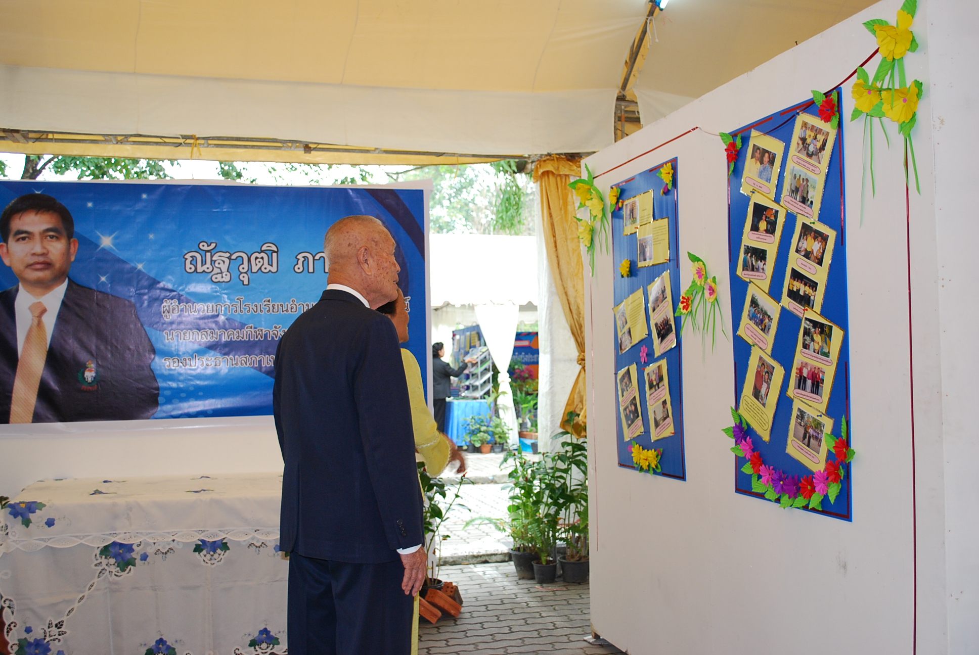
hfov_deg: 53.1
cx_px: 490
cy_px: 328
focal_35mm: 36
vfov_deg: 37.0
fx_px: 980
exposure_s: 1/50
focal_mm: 24
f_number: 4.2
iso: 400
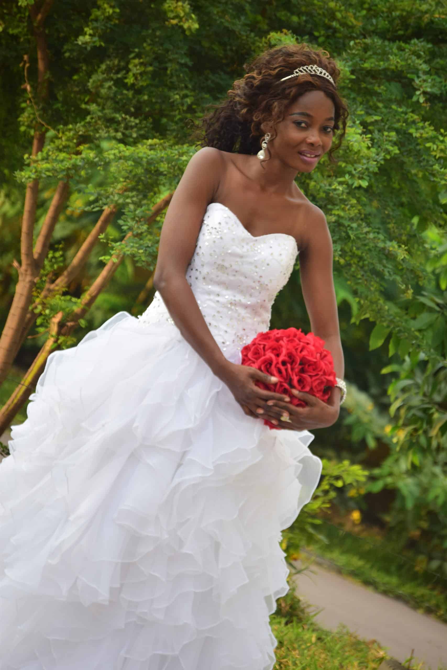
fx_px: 4050
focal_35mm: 218
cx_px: 224
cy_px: 335
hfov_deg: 6.3
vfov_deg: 9.5
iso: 320
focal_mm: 145
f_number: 5
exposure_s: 1/125
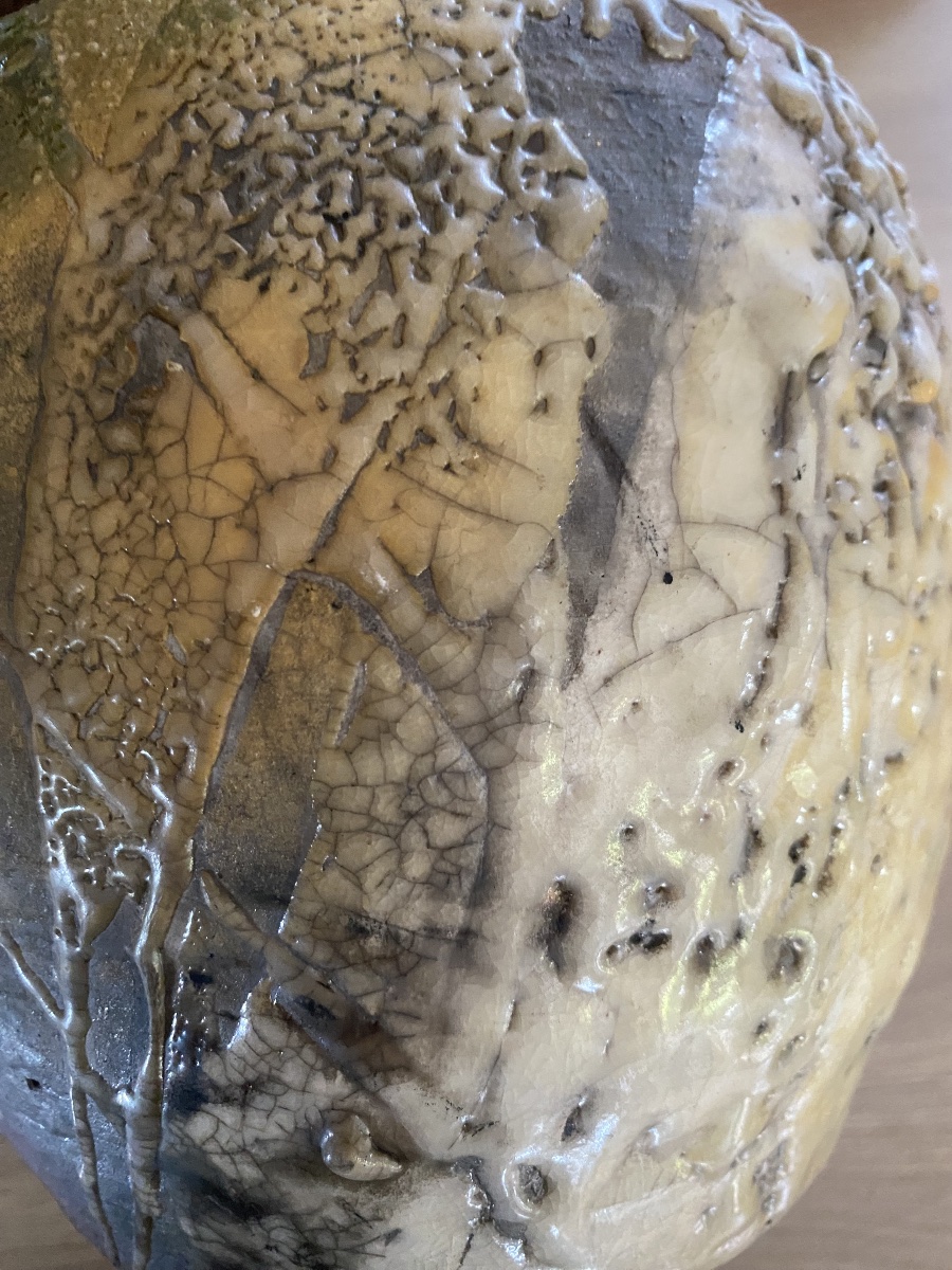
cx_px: 476
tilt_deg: -66.4
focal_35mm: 25
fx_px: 917
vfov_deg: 69.4
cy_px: 635
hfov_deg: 54.9
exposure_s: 1/60
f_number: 1.8
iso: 500
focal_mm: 4.25
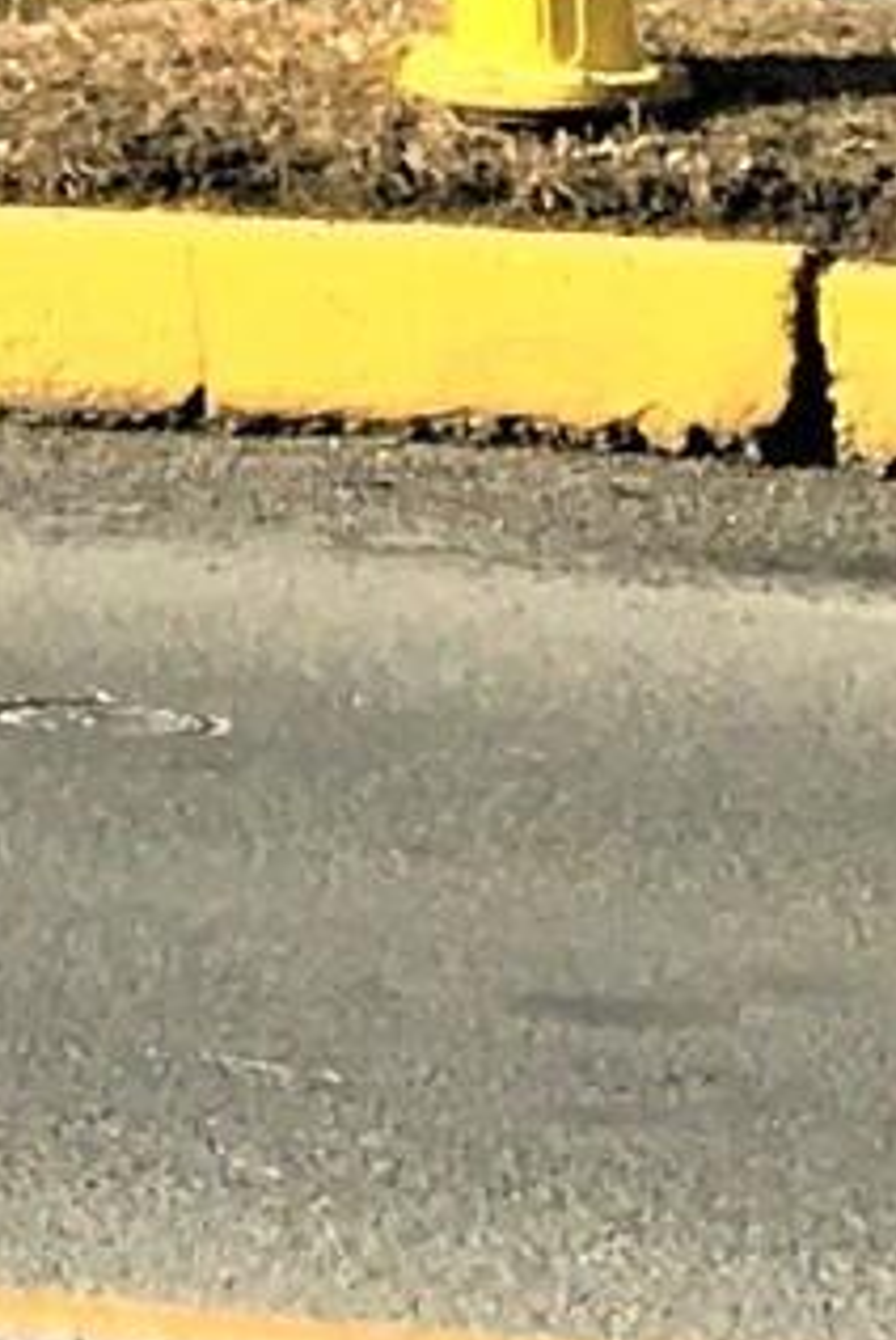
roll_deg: +0.1
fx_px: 10616
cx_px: -2422
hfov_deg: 4.5
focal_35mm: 285
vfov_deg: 6.8
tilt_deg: +2.7
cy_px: -1868
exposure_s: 1/1637
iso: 25
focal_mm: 4.15
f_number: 2.2
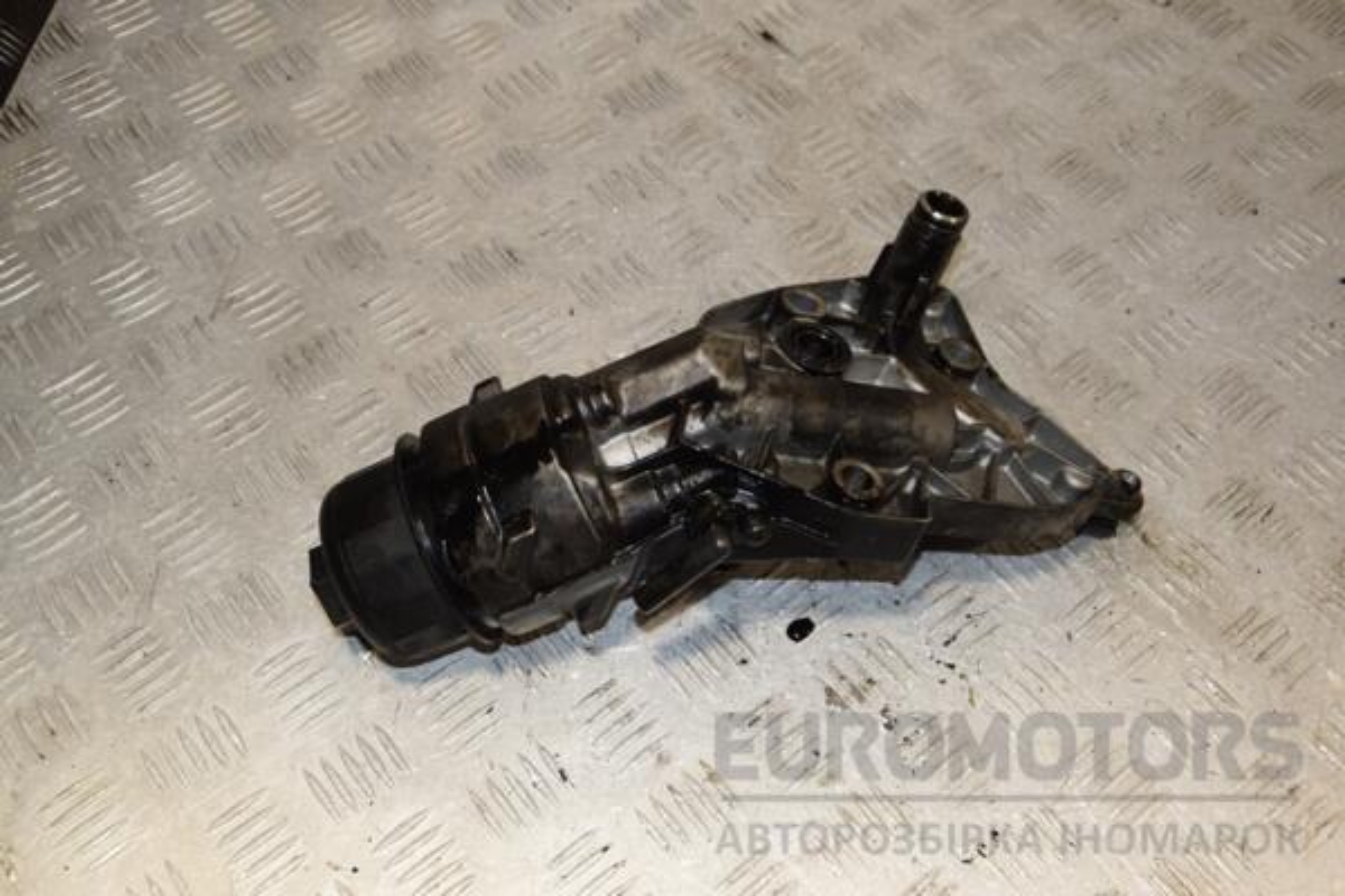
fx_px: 1457
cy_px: 448
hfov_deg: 49.6
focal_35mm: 39
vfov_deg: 34.2
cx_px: 672
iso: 800
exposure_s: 1/200
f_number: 7.1
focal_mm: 26
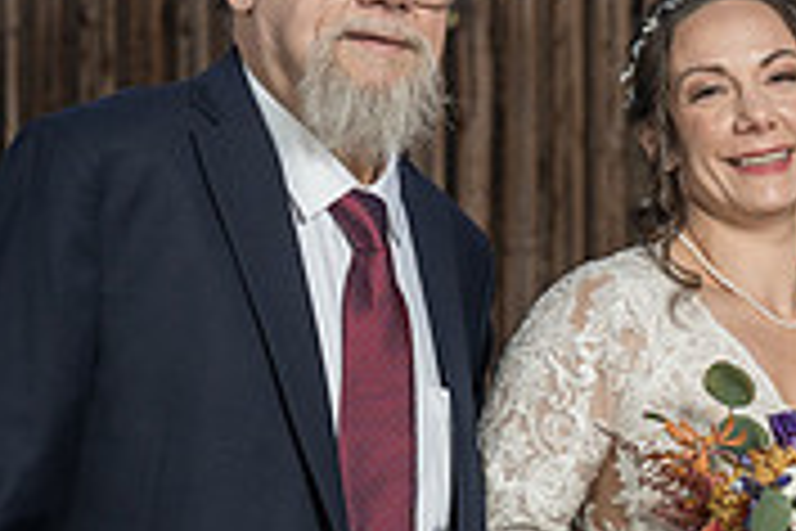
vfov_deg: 7.7
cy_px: 334
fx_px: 3935
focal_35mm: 178
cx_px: 955
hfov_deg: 11.3
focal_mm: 52
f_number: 4
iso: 1000
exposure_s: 1/100
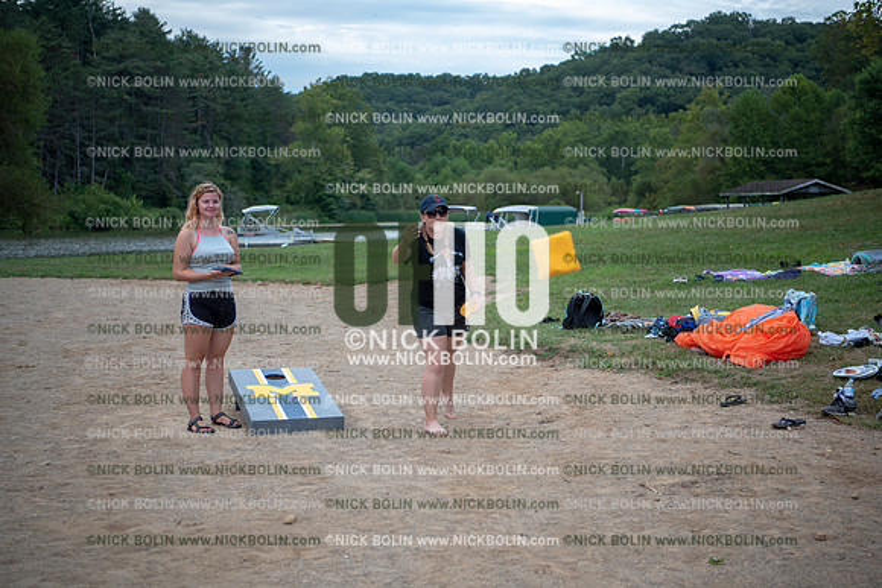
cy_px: 294
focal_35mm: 56
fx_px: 1372
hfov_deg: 35.6
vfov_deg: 24.2
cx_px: 441
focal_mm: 56
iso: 160
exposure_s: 1/250
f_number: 3.2
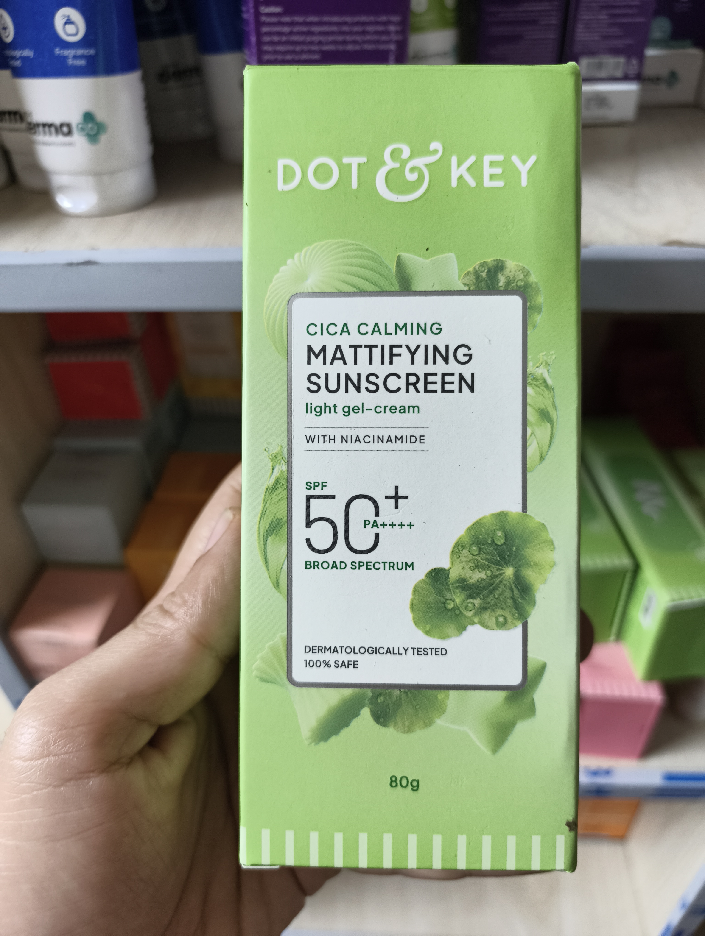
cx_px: 352
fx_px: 650
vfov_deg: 71.5
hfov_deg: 56.9
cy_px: 468
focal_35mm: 24
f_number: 1.87
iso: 745
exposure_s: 1/50
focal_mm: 5.56
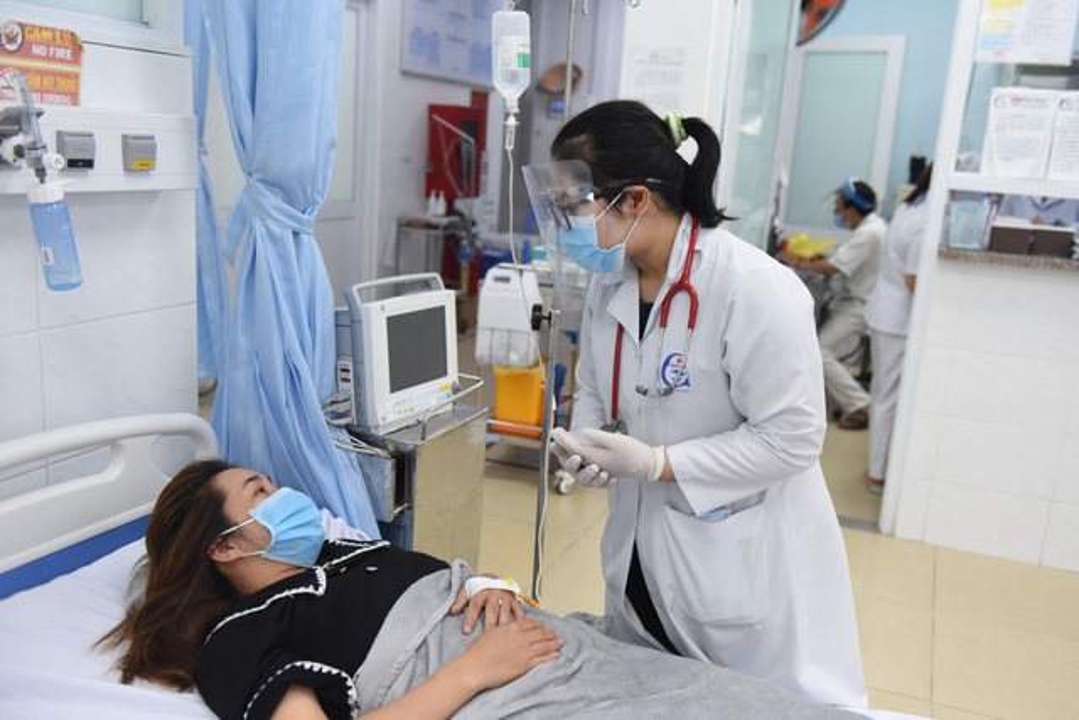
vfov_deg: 38.9
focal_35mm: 34
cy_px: 360
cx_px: 540
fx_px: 1019
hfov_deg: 55.8
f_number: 3.5
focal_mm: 34
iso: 1600
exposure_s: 1/320
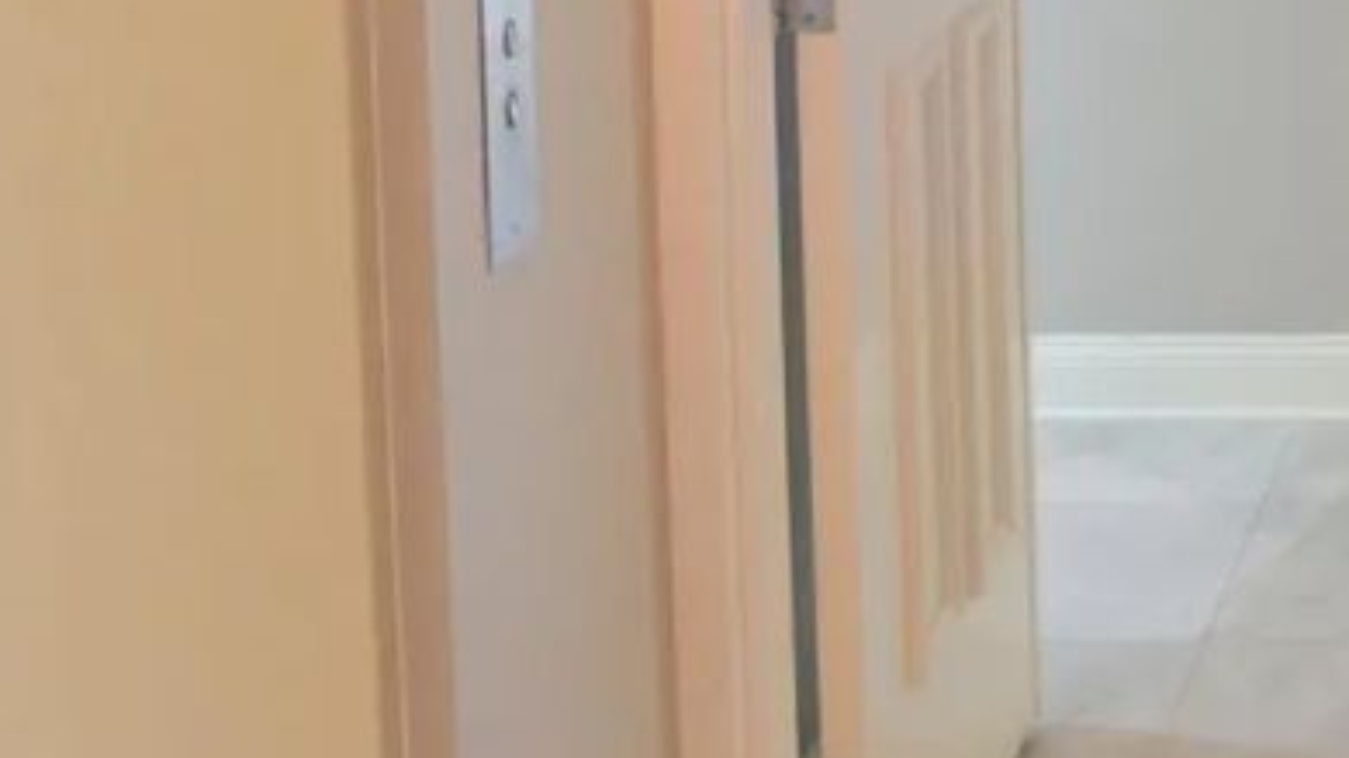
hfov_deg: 20.3
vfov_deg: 11.8
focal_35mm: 99
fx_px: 3540
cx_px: 1577
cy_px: -322
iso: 400
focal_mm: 24
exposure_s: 1/80
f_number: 4.5
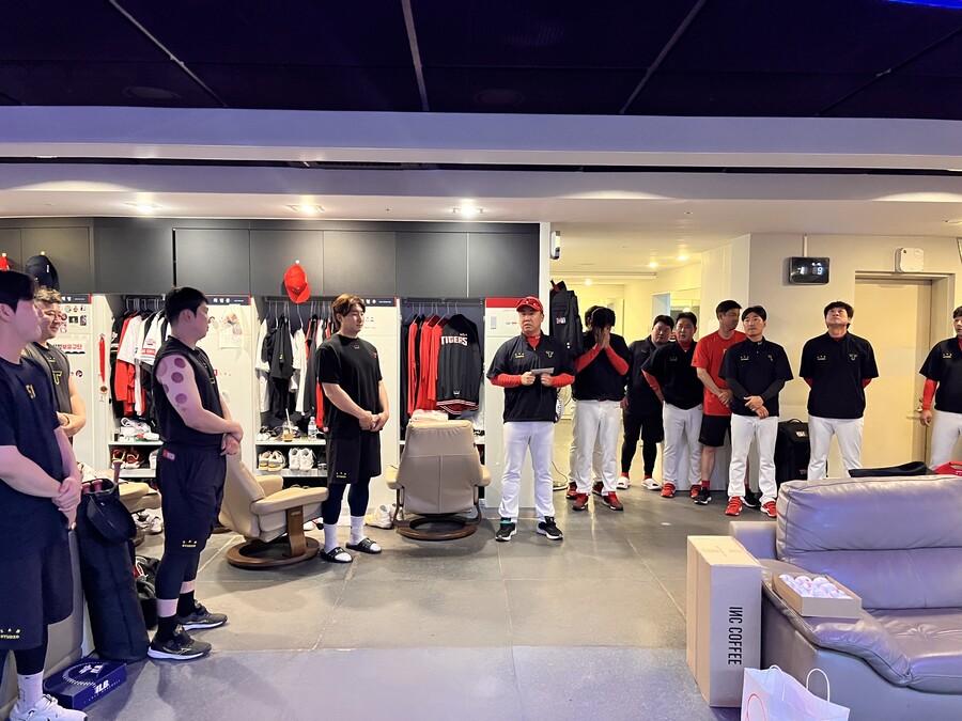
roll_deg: -0.3
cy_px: 360
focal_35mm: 26
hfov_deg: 67.3
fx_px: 723
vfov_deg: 53.1
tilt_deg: -2.5
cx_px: 481
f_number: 1.6
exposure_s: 1/60
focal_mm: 5.1
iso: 500
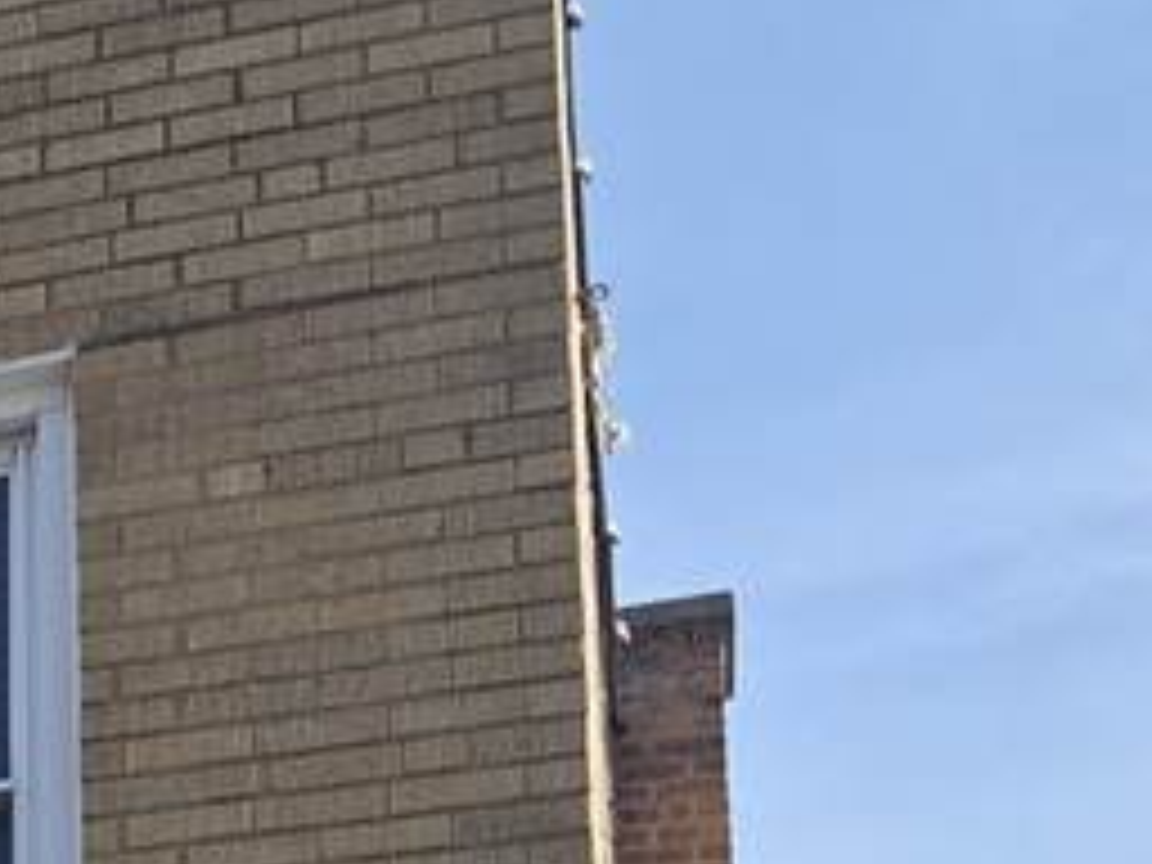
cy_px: 1606
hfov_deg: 15.3
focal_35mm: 115
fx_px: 3827
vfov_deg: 11.8
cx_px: -747
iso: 25
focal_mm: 5.4
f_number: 1.8
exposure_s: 1/1058
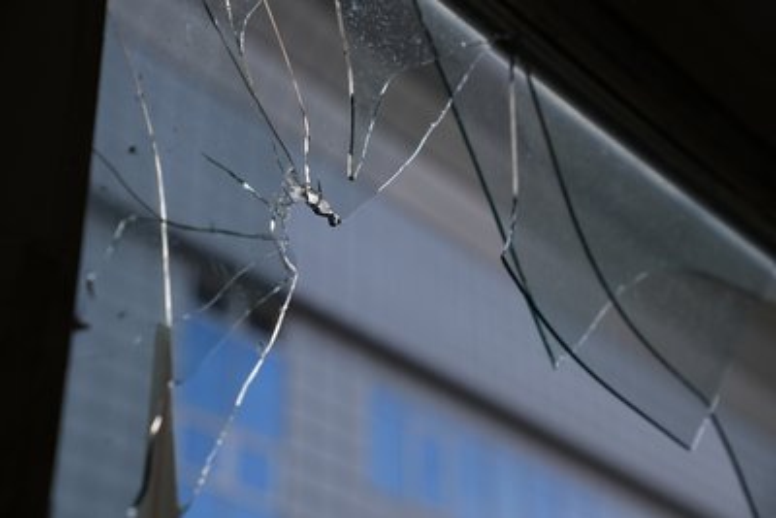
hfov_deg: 29.6
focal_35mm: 68
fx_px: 1466
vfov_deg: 20.0
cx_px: 388
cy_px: 259
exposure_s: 1/500
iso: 100
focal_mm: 68
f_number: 4
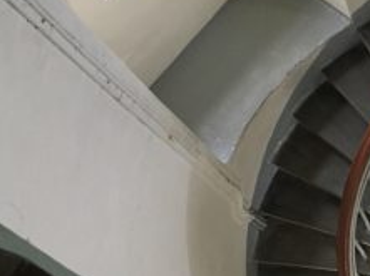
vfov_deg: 16.0
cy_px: 175
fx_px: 982
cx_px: 465
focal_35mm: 92
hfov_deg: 19.8
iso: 200
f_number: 2.2
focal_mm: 4.15
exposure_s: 1/25
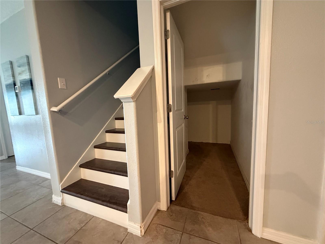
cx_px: 162
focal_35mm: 14
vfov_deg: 85.7
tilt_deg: -6.1
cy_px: 122
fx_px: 131
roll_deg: +1.6
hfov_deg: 102.1
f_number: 2.2
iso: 800
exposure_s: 1/60
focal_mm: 2.22
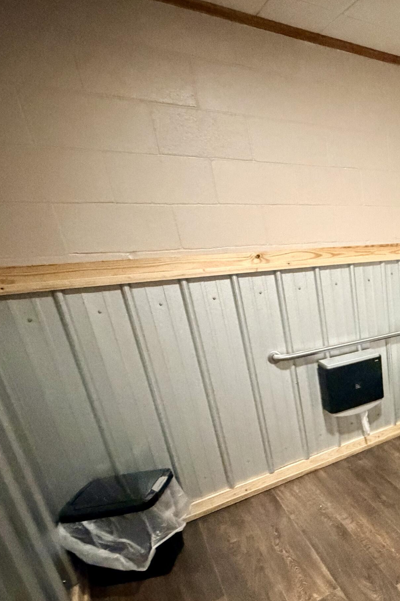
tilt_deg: -19.2
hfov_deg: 41.8
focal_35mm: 24
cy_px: 364
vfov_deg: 72.9
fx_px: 400
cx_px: 443
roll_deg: +1.3
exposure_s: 1/40
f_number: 2.2
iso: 1600
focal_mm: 2.22
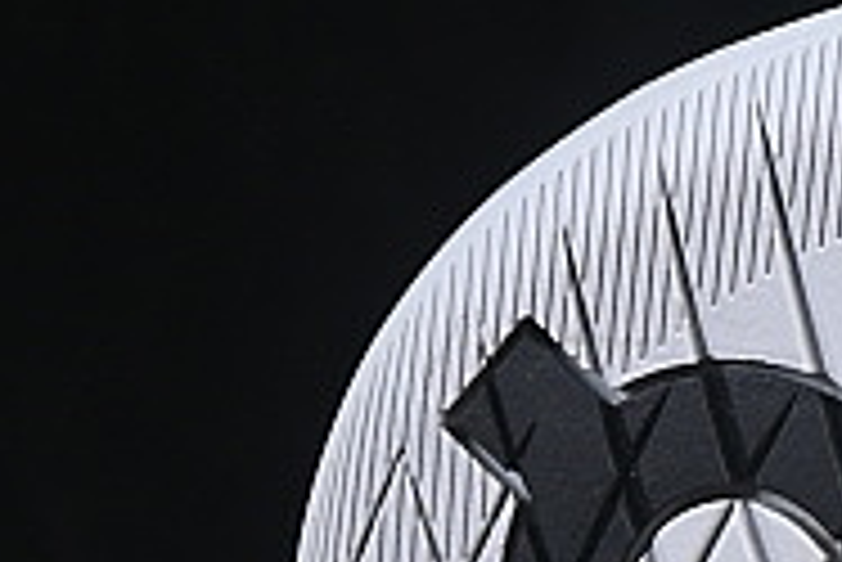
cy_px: 238
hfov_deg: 4.7
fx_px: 10135
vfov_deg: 3.2
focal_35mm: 433
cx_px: 1954
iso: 160
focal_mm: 50
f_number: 8
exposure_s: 1/80
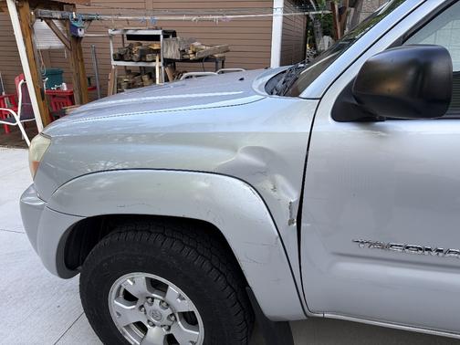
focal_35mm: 26
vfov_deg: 53.1
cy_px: 172
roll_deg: -1.0
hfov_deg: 67.3
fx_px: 346
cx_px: 230
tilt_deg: -20.1
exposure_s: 1/200
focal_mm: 5.96
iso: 40
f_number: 1.6
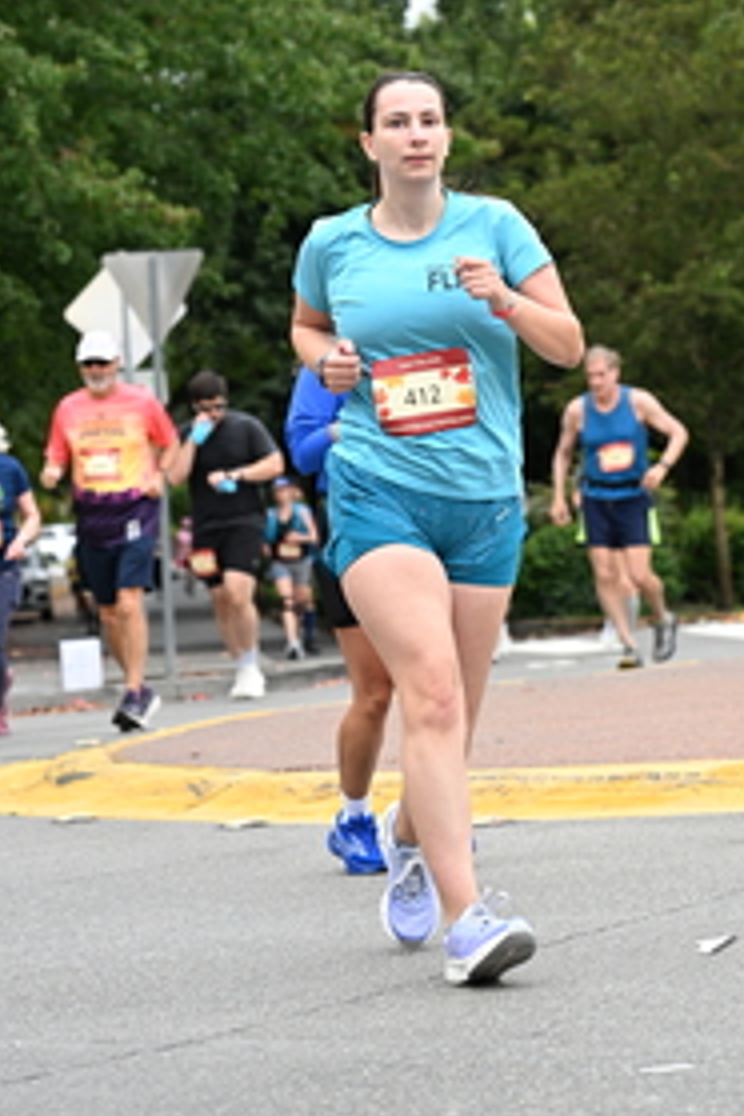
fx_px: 4836
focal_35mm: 156
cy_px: 312
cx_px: 514
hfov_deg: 8.8
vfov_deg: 13.1
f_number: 4
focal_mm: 79
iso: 1600
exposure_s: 1/800
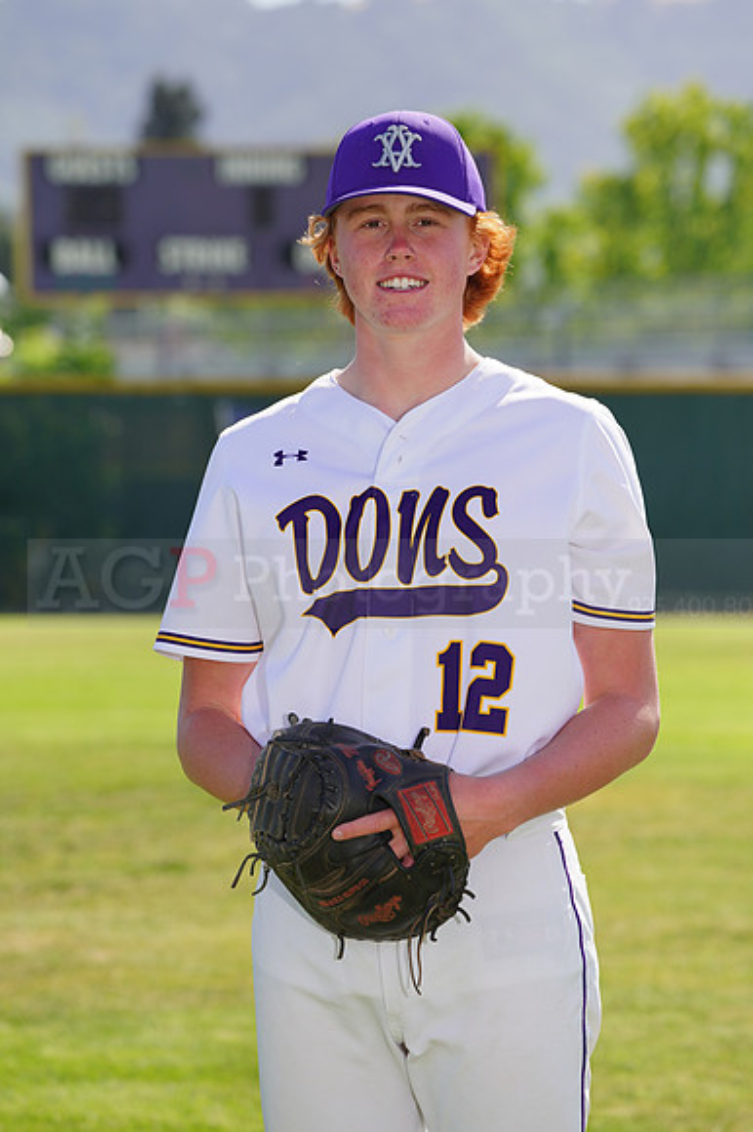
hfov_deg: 6.7
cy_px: 566
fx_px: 6470
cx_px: 376
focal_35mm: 206
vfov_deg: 10.0
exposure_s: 1/250
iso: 100
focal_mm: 206
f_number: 8
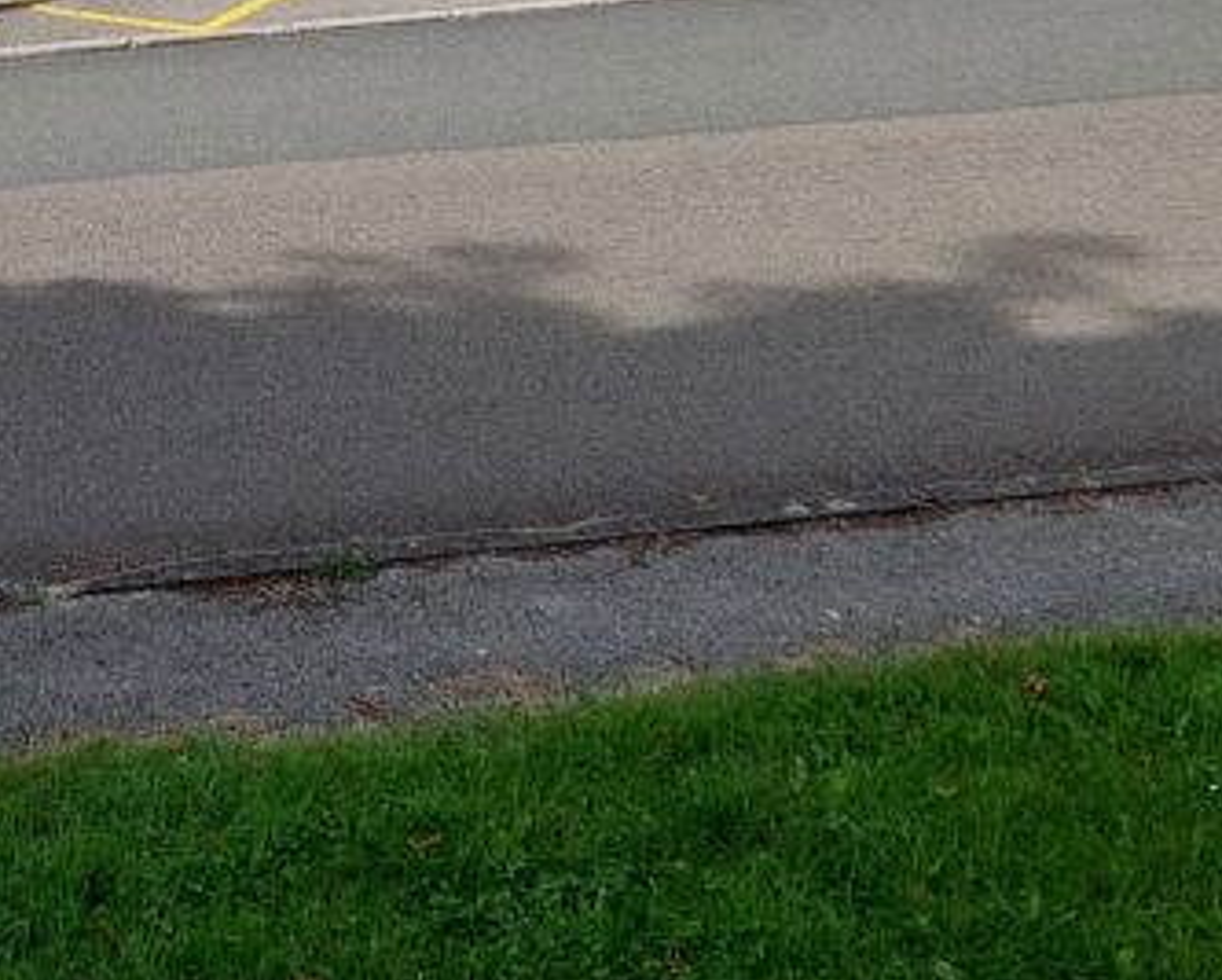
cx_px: -242
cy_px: -422
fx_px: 2606
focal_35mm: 72
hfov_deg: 24.0
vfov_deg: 19.1
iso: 40
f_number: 1.8
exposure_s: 1/1439
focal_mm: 5.23
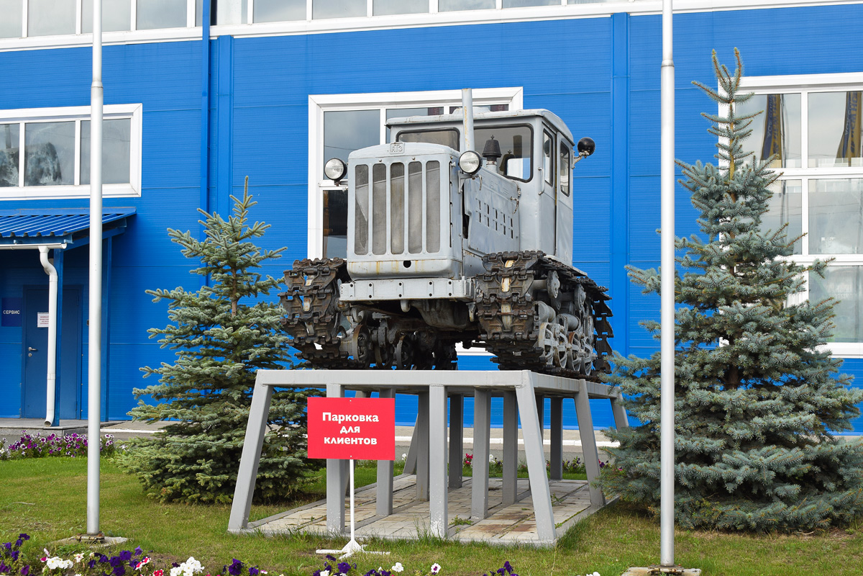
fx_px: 1294
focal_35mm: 54
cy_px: 288
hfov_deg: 36.9
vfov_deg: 25.1
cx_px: 432
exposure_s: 1/250
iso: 280
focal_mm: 36
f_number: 8
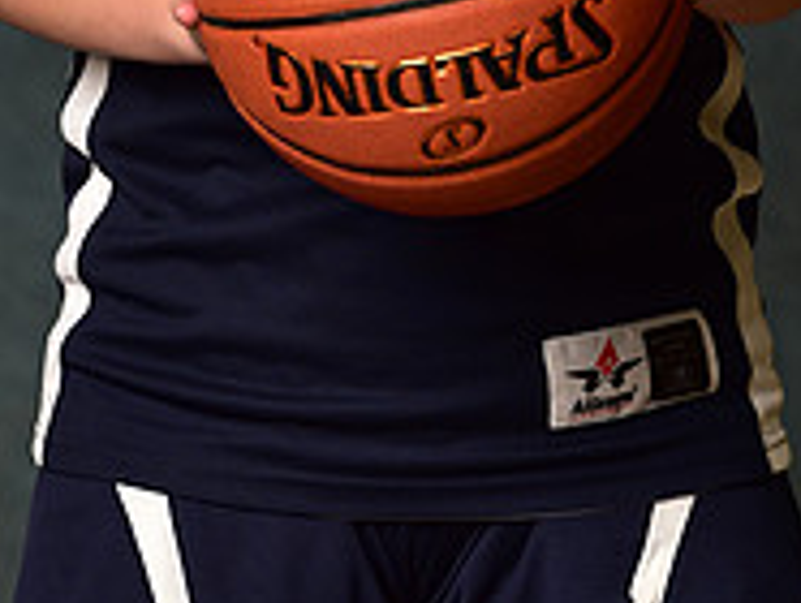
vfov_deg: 3.7
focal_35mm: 404
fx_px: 9360
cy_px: -500
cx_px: 519
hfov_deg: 4.9
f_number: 4.5
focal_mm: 135
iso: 200
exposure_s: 1/200
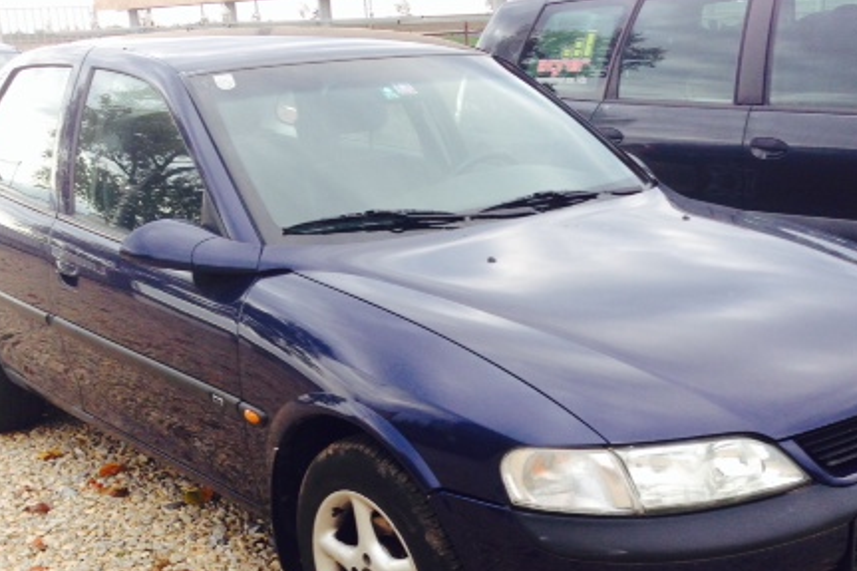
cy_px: 432
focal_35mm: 51
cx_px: 487
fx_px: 1214
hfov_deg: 38.8
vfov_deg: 26.1
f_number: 2.4
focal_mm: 4.12
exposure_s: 1/181
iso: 50
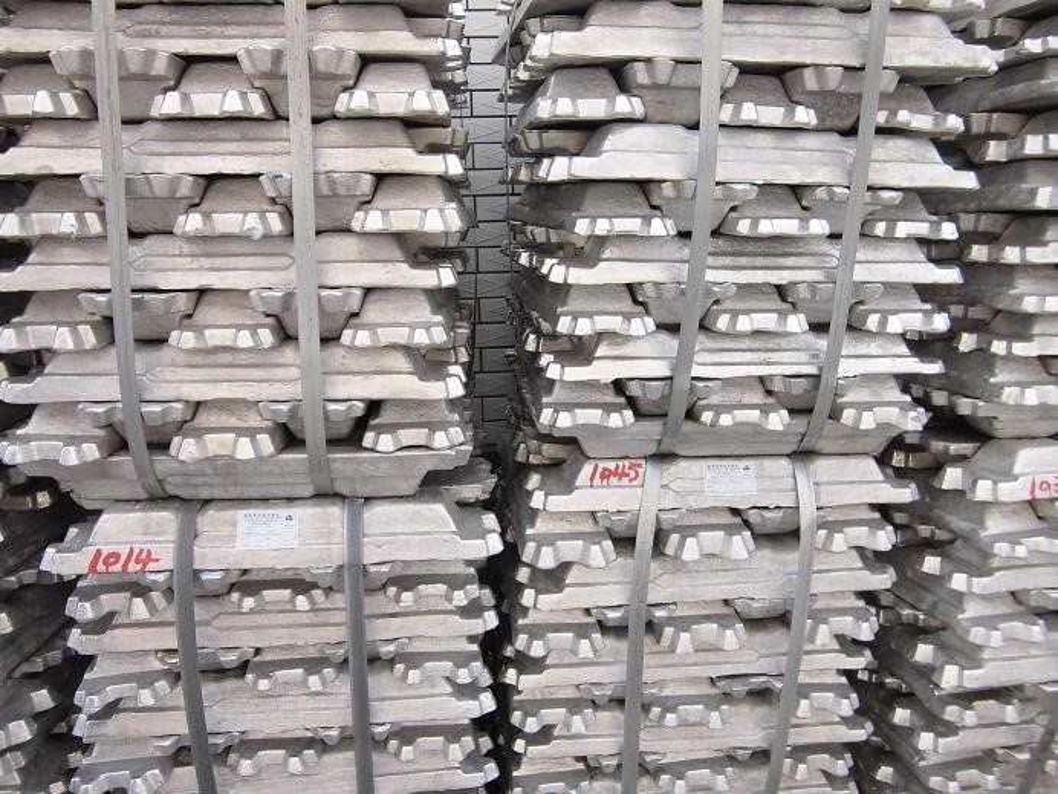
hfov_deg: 67.3
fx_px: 795
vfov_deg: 53.1
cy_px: 397
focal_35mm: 26
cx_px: 529
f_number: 2.8
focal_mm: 4.7
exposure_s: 1/640
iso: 100
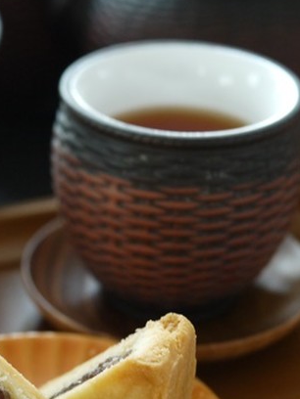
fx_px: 1132
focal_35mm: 98
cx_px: 47
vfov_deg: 20.0
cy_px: 252
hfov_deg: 15.0
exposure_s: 1/15
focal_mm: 25
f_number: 3.2
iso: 800
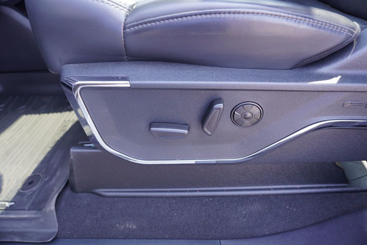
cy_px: 122
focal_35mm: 24
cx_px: 184
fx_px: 245
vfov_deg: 53.2
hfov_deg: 73.7
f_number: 4
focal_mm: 16
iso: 250
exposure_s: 1/60
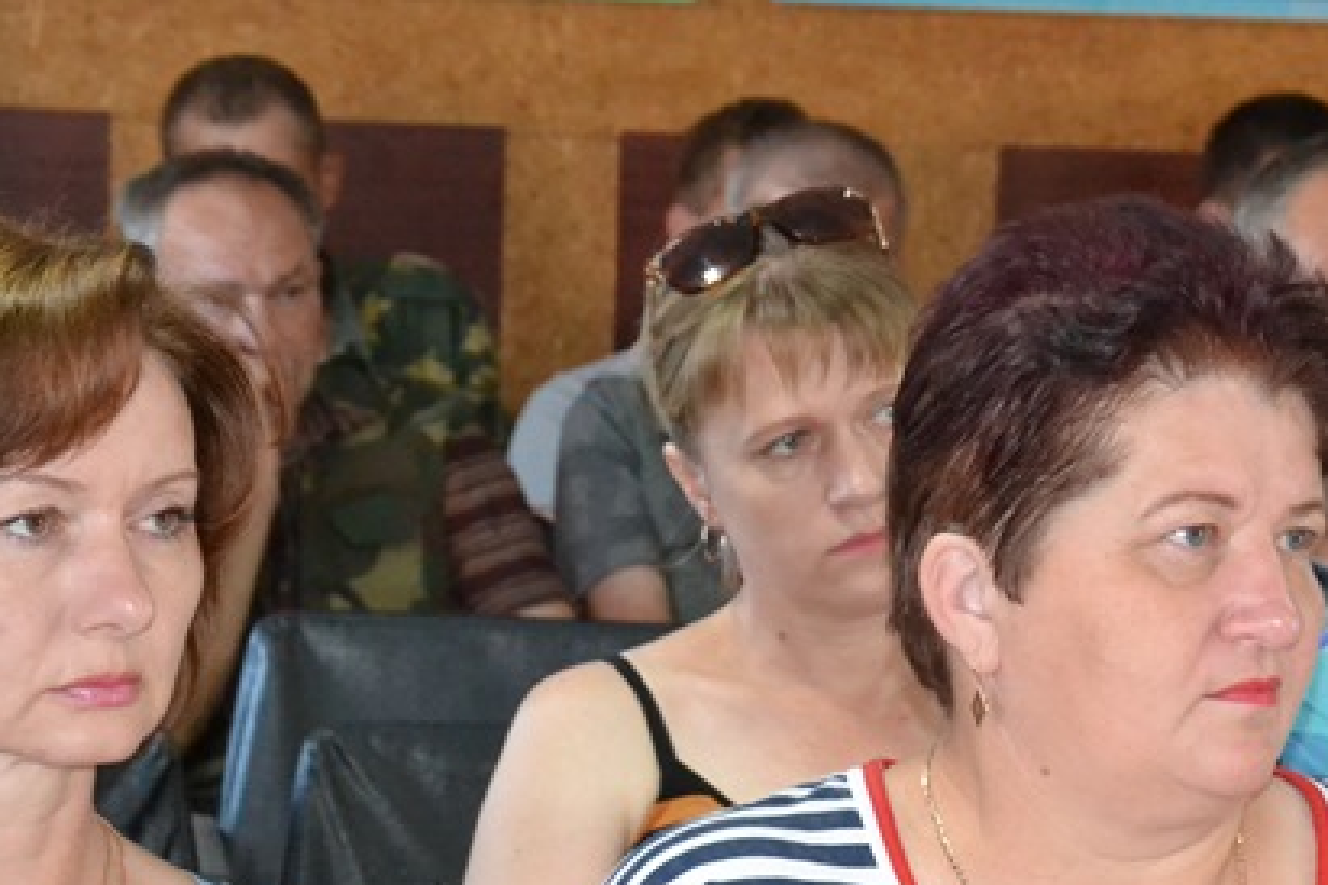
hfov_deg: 13.0
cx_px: 1028
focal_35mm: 157
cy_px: 738
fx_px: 5791
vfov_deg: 8.7
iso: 3200
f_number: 4.8
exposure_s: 1/60
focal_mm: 42
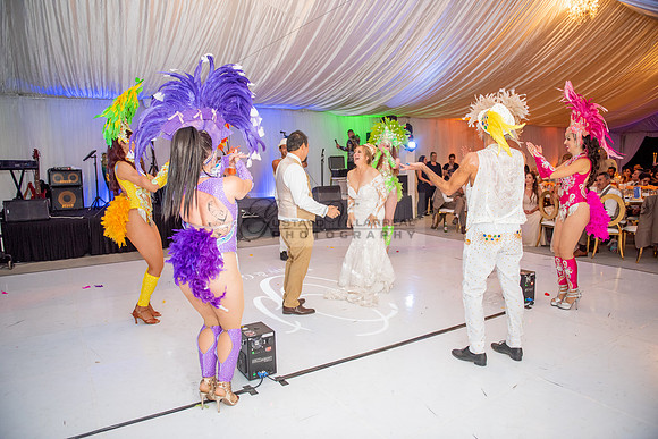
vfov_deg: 53.2
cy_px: 220
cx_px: 329
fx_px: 439
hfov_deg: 73.7
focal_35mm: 24
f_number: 2.8
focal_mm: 24
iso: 1000
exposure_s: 1/160
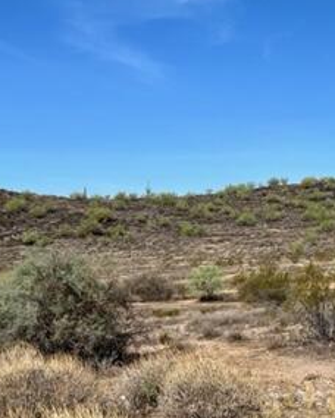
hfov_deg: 26.3
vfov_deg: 32.7
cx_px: 259
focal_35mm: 57
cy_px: 289
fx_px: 706
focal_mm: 5.7
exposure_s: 1/5076
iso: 50
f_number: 1.5
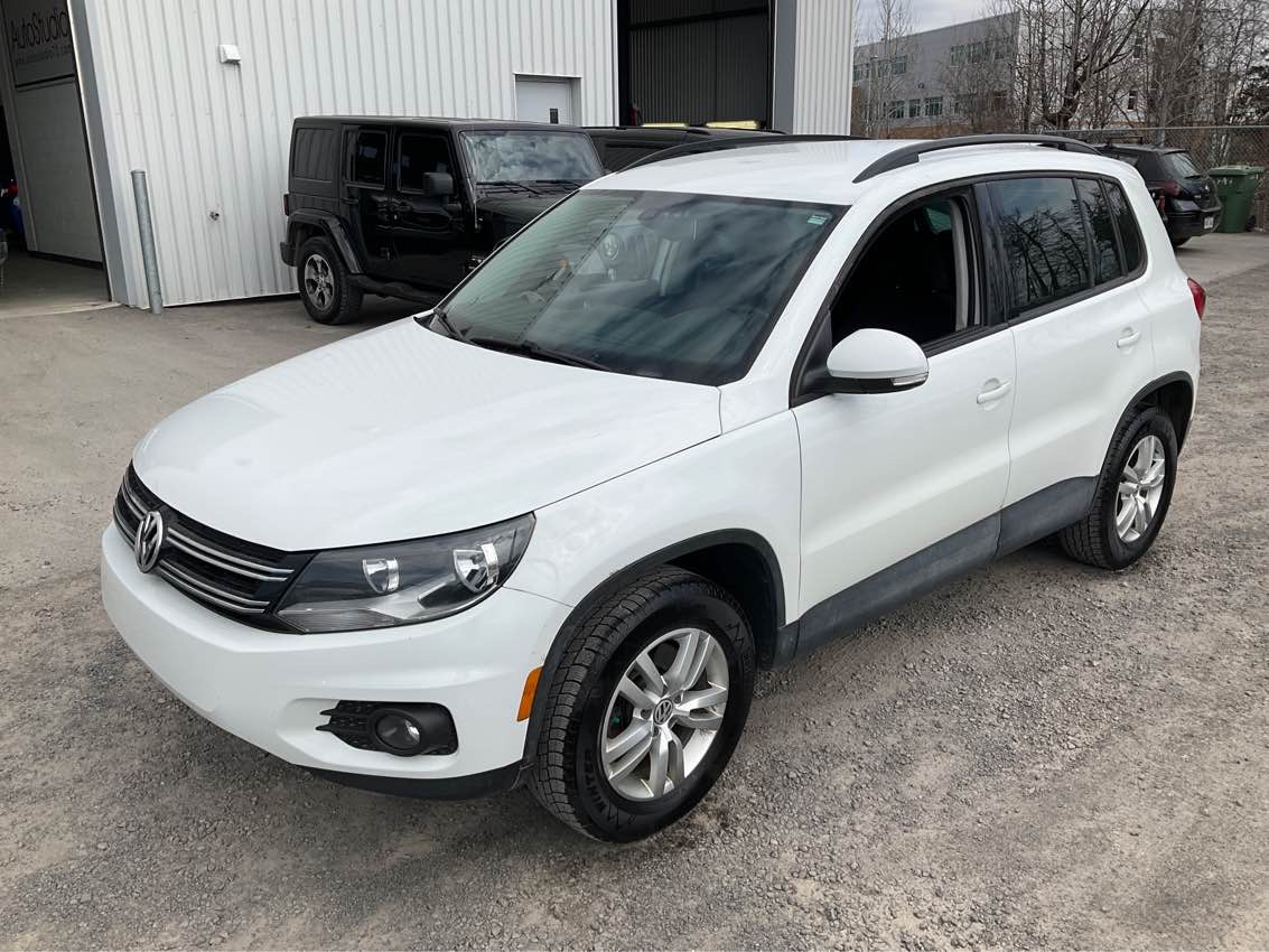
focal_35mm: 29
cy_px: 476
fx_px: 1063
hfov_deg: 61.7
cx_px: 634
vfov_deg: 48.2
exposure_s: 1/2320
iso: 25
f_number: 1.8
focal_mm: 3
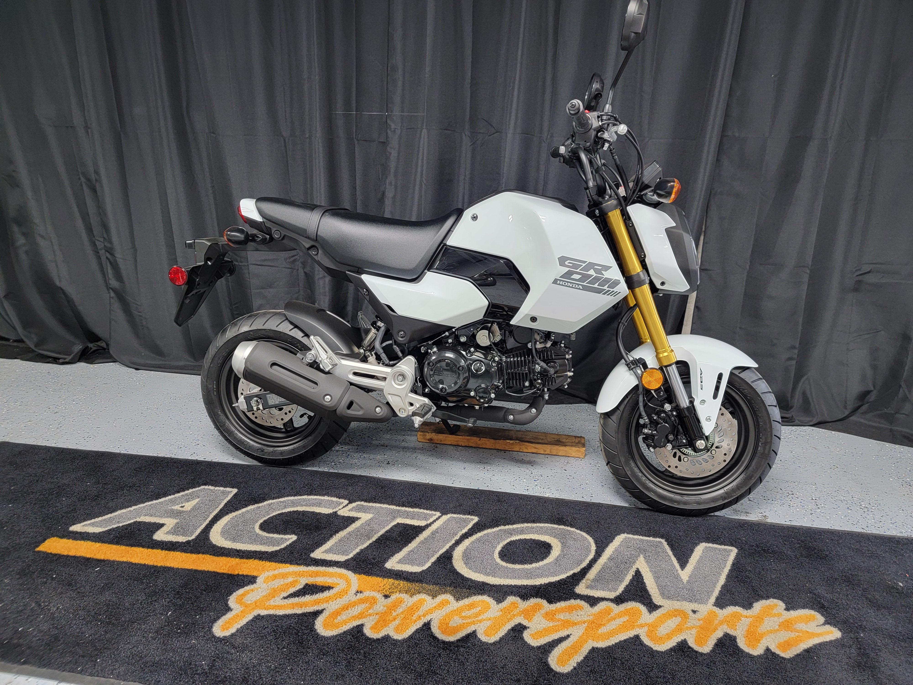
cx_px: 456
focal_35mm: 24
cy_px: 342
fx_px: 633
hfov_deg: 71.6
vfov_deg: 56.8
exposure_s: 1/40
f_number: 1.8
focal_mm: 6.7
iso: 160
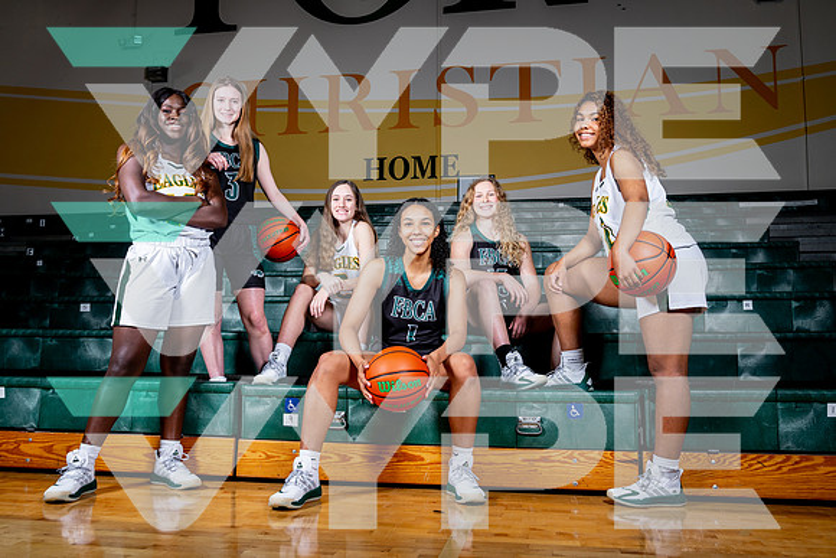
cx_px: 418
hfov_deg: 60.3
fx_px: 720
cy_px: 279
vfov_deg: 42.3
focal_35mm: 31
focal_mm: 31
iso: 100
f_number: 8
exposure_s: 1/125
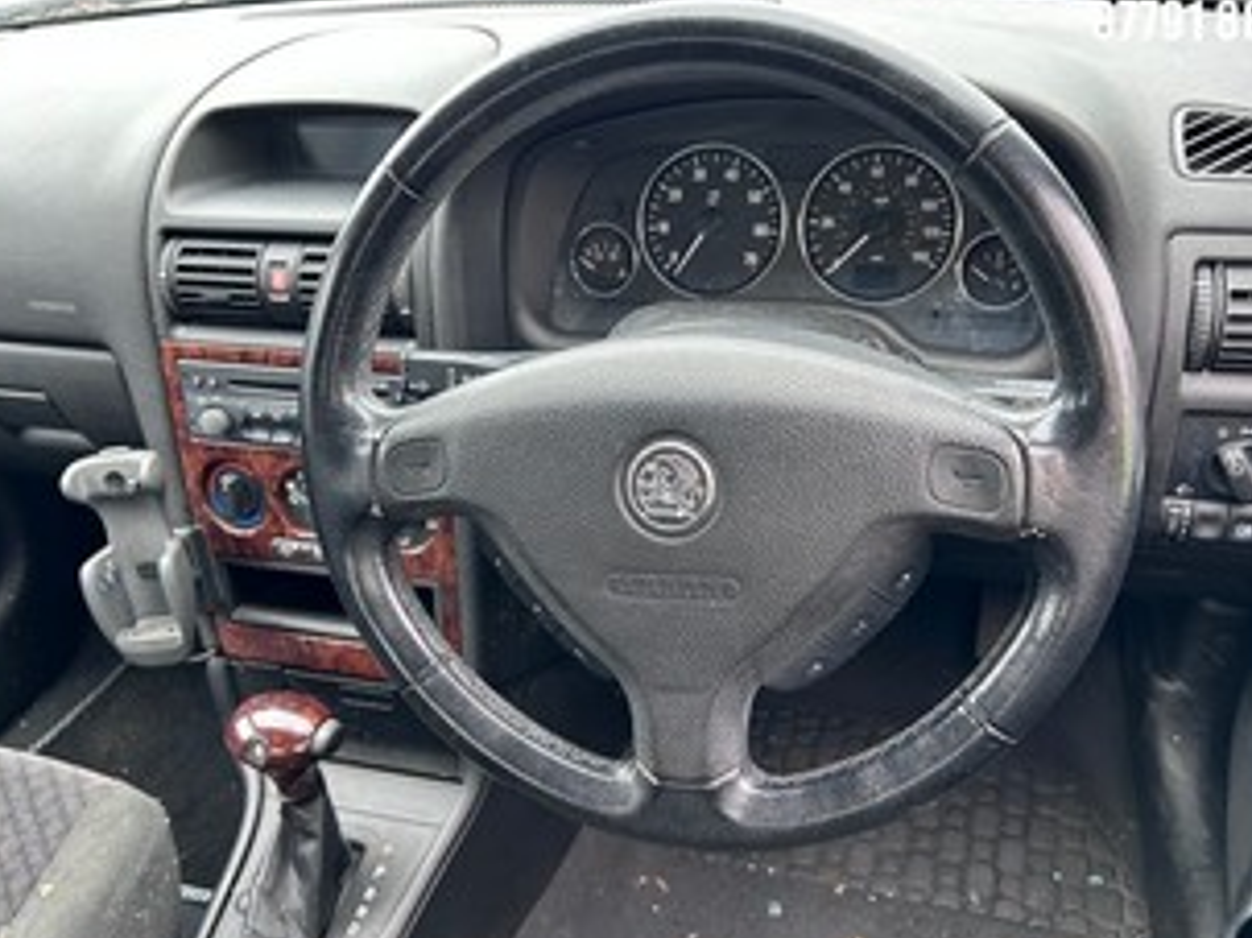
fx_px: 1085
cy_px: 483
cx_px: 665
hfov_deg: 59.9
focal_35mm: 30
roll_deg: +6.2
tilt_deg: -35.8
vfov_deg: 46.8
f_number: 1.5
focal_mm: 5.7
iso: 100
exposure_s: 1/121
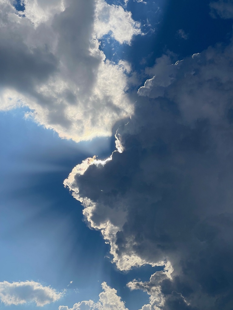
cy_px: 155
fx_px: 574
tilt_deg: +30.9
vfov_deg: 30.3
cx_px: 116
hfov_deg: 22.9
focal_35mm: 64
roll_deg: +4.2
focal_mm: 7.5
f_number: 2.2
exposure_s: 1/5525
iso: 25
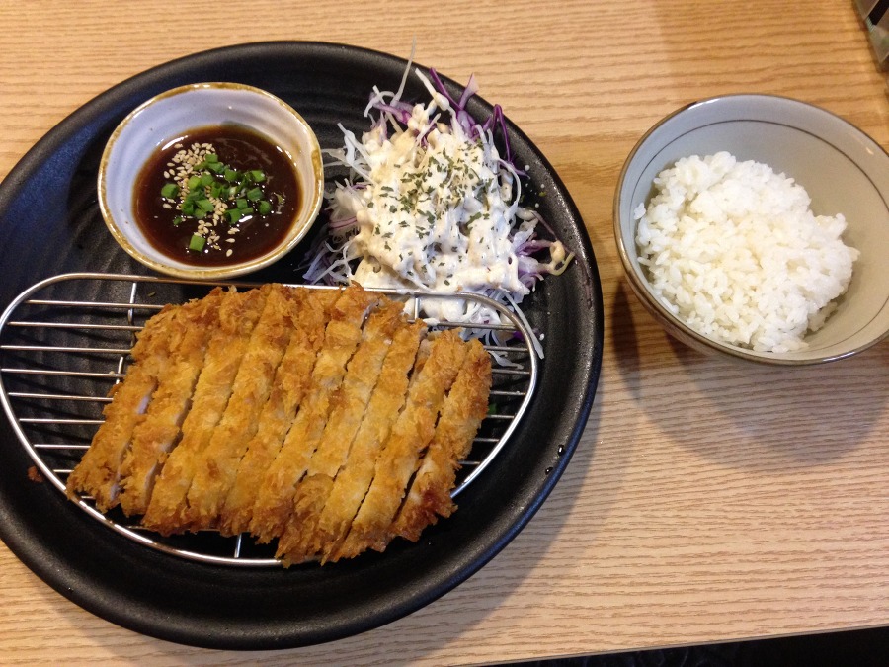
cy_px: 334
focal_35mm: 33
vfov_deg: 42.9
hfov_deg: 55.4
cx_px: 444
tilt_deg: -66.2
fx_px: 847
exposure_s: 1/20
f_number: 2.4
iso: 250
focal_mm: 4.12
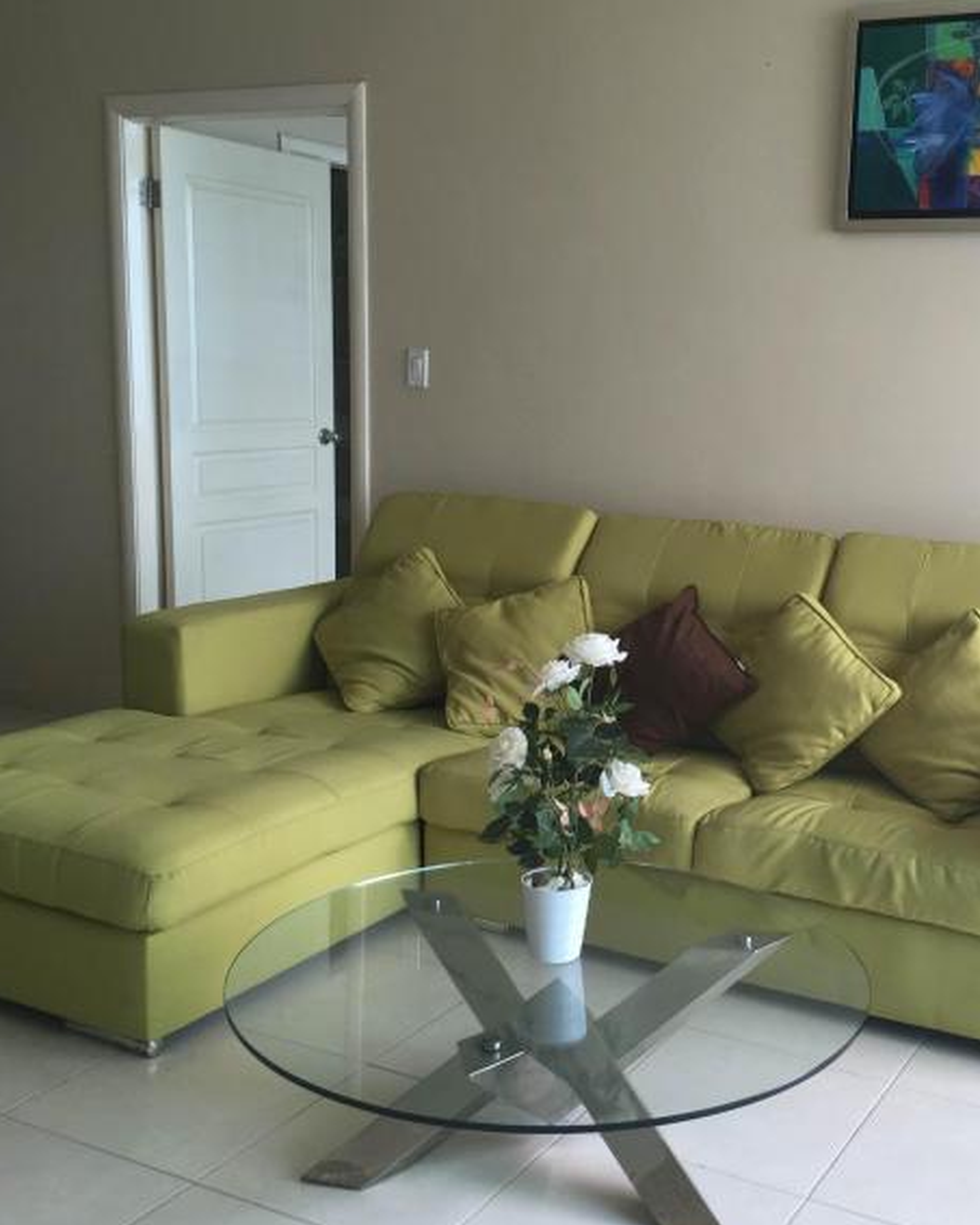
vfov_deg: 45.8
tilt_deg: -10.0
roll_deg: -1.2
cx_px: 673
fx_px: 1450
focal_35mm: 40
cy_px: 615
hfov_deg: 36.9
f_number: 2.2
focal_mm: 4.15
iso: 32
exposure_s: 1/120
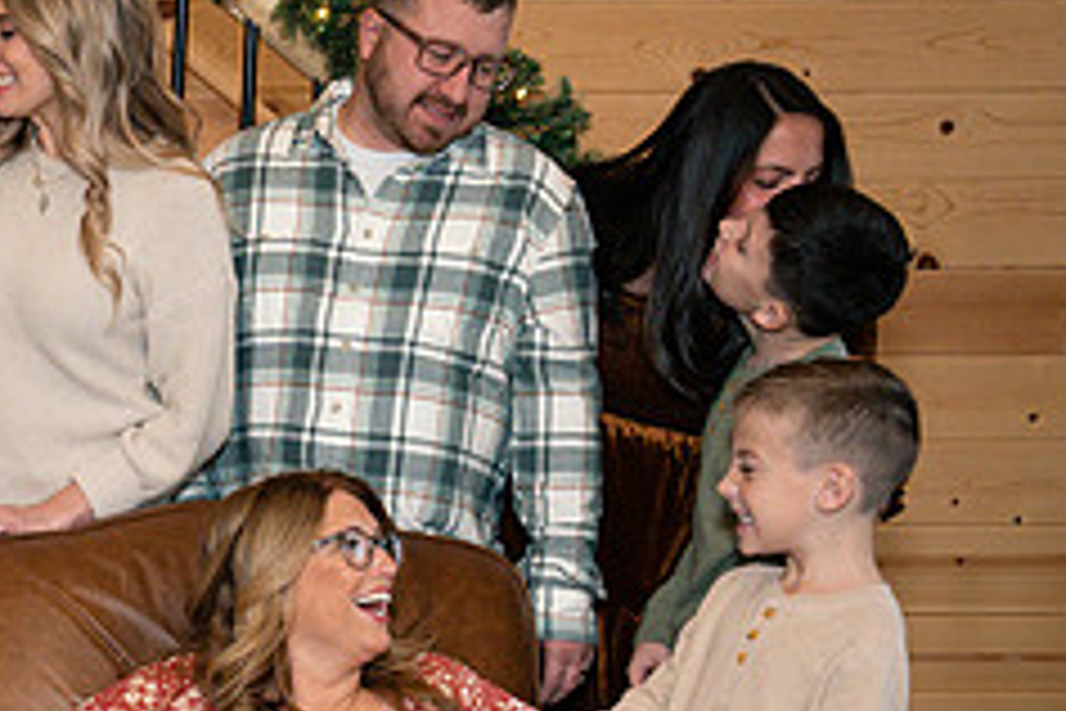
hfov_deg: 21.4
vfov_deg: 15.4
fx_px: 2606
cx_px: -229
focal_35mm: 88
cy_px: 623
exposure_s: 1/160
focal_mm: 36
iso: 1000
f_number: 8
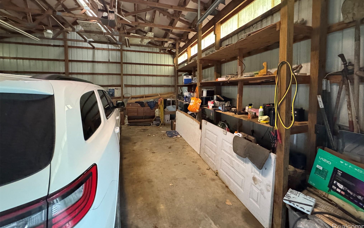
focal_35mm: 15
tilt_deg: -2.0
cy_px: 94
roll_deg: -0.1
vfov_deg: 74.1
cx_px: 184
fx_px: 149
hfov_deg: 101.5
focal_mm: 2.22
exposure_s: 1/60
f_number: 2.2
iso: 1250
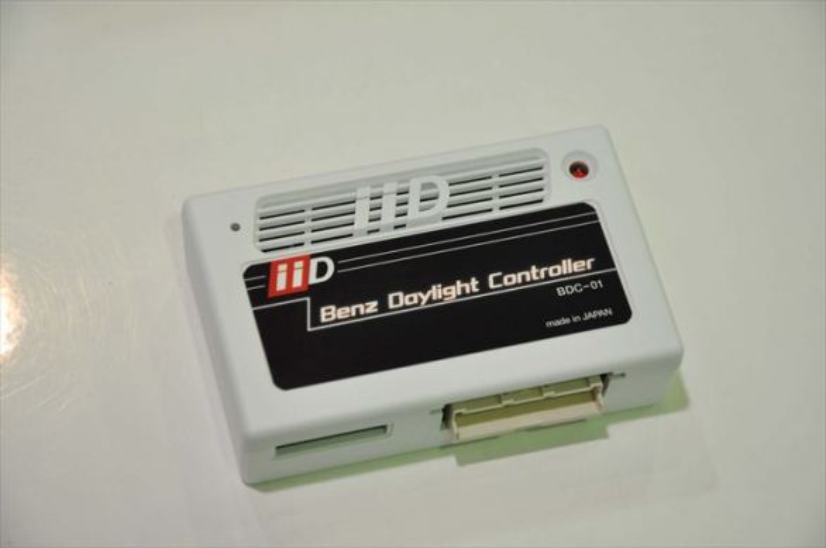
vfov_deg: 8.7
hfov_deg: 13.1
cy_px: 274
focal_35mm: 158
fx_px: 3609
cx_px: 413
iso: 320
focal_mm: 105
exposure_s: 1/30
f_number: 8
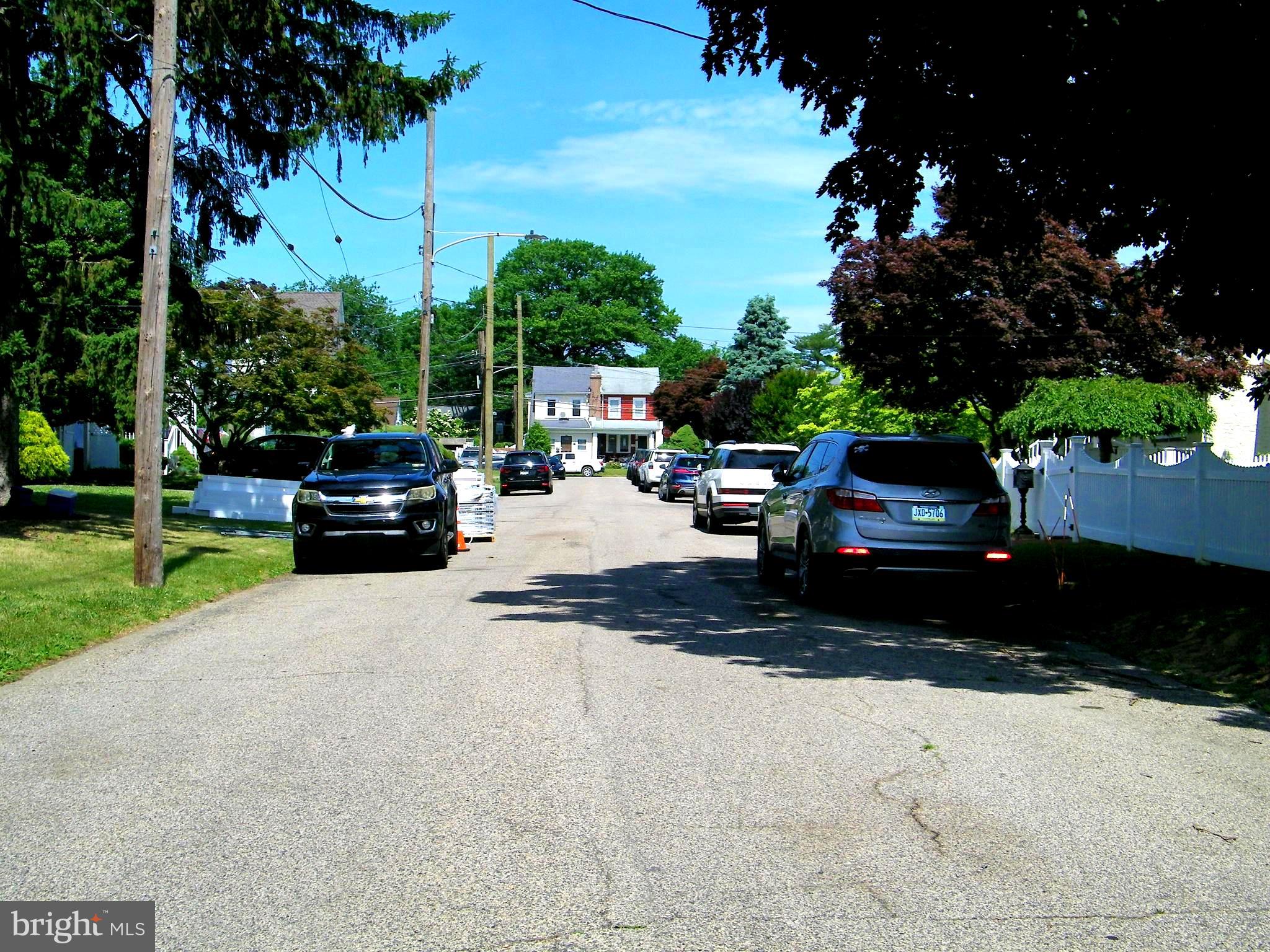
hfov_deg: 42.9
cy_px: 476
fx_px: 1614
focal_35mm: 44
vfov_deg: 32.9
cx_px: 635
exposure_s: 1/320
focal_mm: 7.9
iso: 80
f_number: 7.8
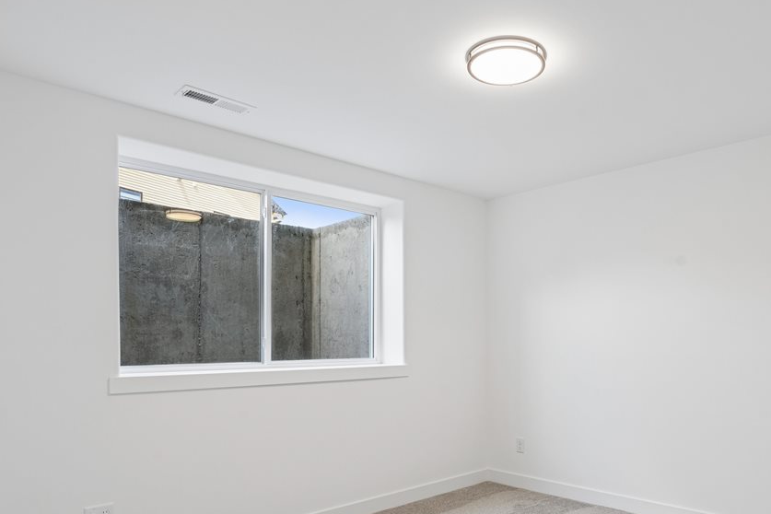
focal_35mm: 26
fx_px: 557
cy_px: 339
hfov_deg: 68.4
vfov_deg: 48.8
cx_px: 479
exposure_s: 1/25
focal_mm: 17
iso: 400
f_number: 9
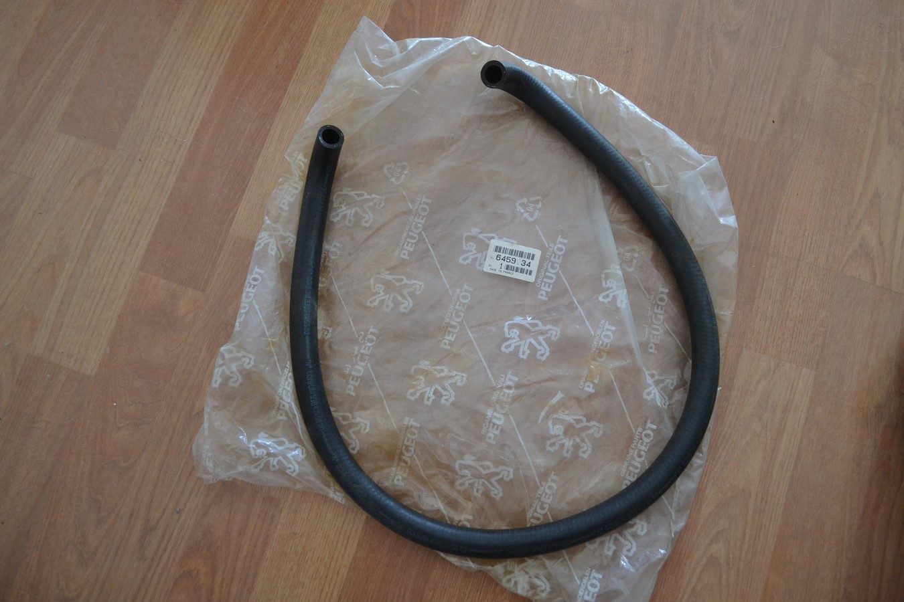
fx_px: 678
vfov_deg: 47.9
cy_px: 301
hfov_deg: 67.4
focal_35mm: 27
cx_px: 452
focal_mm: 18
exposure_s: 1/60
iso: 1400
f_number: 3.5
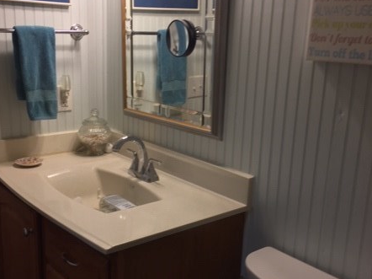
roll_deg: -2.1
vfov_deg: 34.3
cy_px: 151
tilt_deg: -15.2
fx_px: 451
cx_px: 171
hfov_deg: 44.8
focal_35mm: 42
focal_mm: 4.15
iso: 40
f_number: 2.2
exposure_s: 1/40
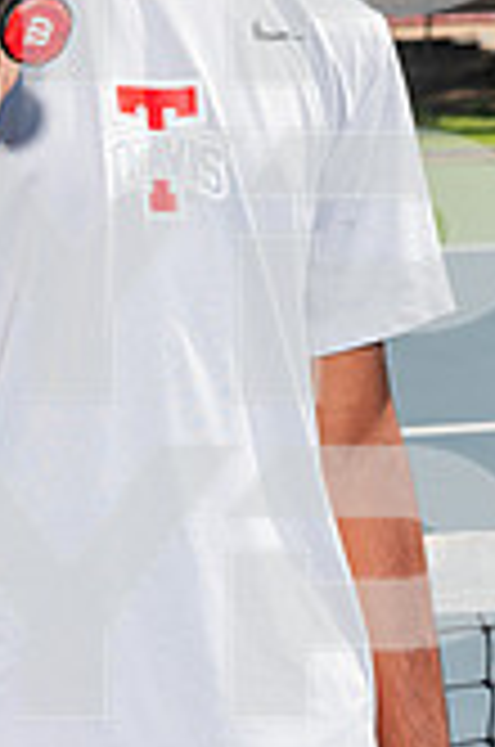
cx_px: 184
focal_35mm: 144
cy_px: 270
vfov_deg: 14.3
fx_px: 2982
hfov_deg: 9.5
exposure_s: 1/250
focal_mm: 53
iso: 100
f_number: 8
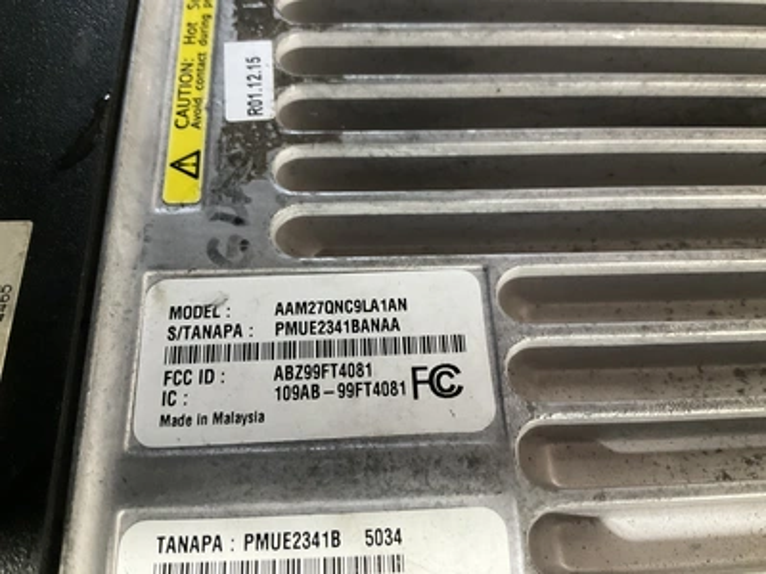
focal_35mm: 29
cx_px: 383
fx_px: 642
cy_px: 287
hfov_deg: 61.7
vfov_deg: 48.2
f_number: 1.8
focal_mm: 3
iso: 400
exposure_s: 1/30
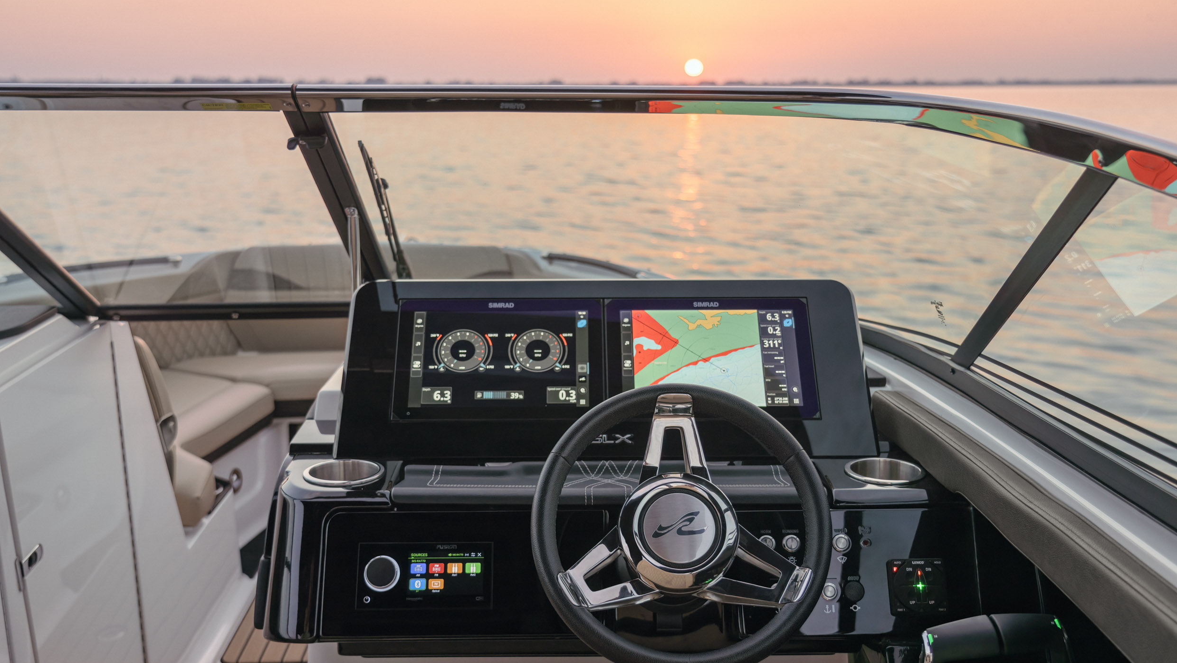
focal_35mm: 37
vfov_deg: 32.0
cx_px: 593
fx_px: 1155
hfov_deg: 54.0
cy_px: 335
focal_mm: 35
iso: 200
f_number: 4
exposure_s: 1/200
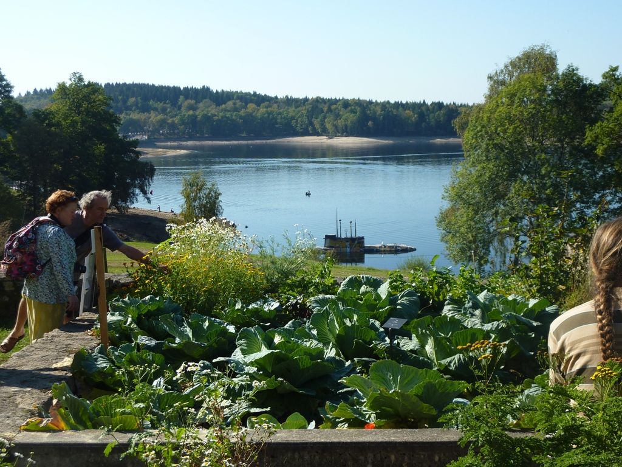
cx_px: 311
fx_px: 862
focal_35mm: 48
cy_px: 234
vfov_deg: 30.3
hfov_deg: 39.7
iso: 80
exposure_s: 1/400
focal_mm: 7.9
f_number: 4
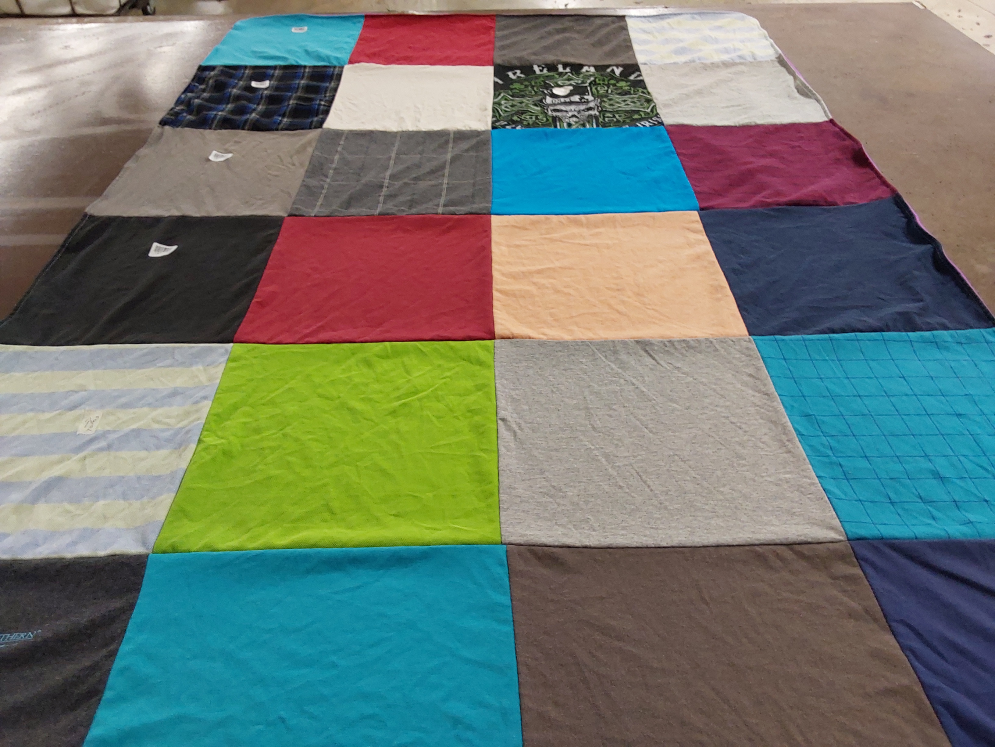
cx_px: 498
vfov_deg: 49.7
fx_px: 805
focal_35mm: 28
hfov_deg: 63.4
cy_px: 374
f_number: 1.9
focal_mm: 2.91
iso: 100
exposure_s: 1/60
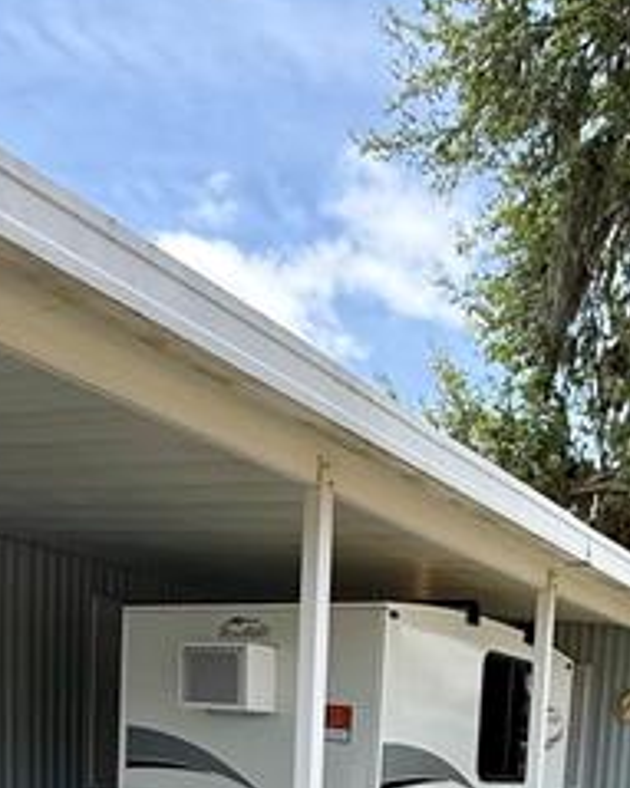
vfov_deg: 35.0
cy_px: 900
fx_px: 1026
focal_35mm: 44
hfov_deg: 33.4
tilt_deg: -6.9
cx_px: 475
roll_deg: -3.8
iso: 64
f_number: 2.2
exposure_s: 1/1259
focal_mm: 2.22
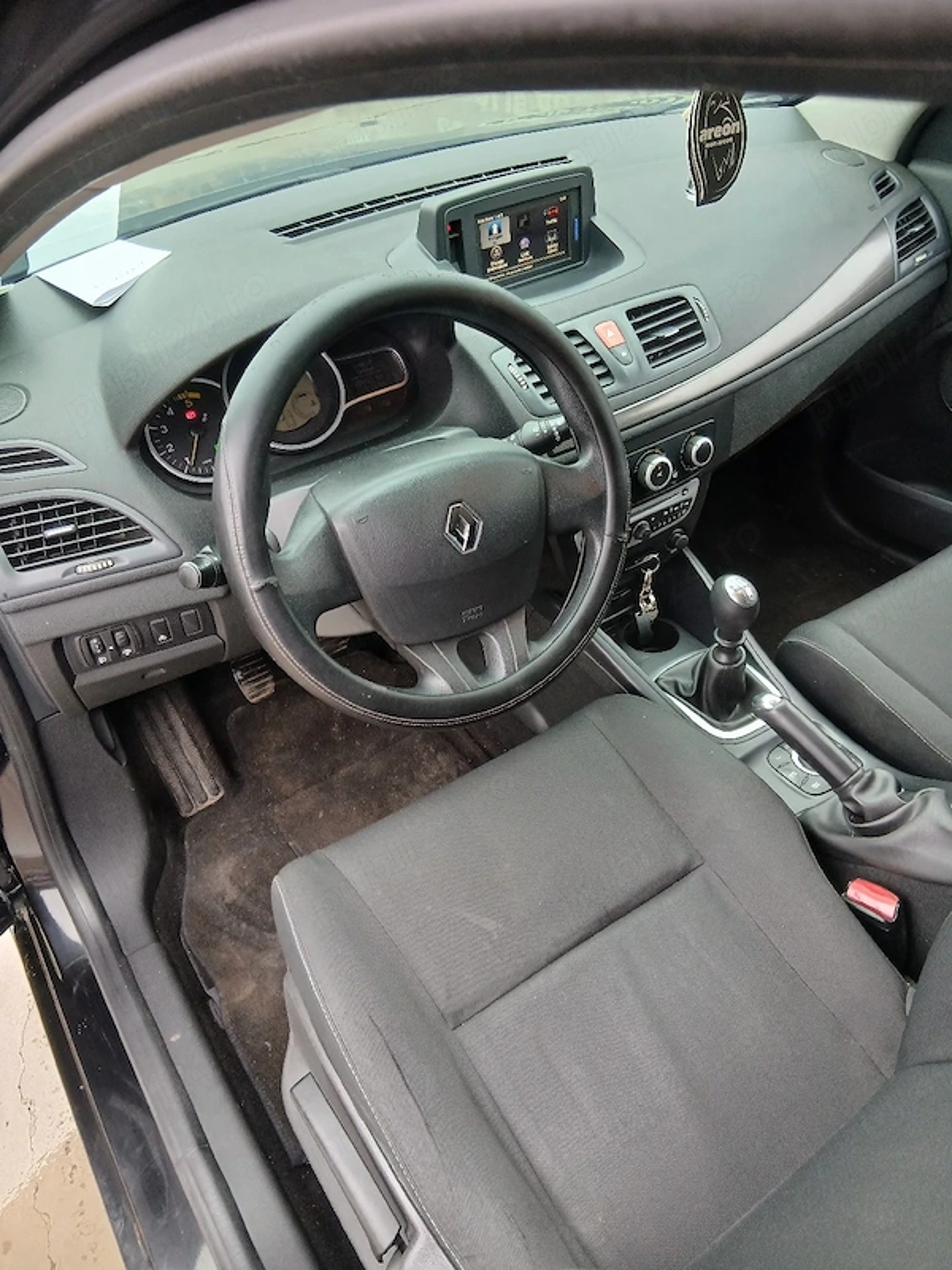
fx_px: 953
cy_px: 635
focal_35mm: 26
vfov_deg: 67.3
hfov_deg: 53.1
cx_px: 476
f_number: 1.8
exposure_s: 1/50.3
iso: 125
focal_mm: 3.98
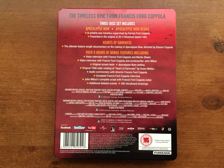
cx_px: 112
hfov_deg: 61.7
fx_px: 188
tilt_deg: -87.4
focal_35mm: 29
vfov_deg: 48.2
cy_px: 84
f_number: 2.2
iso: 80
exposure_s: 1/30
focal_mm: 4.15
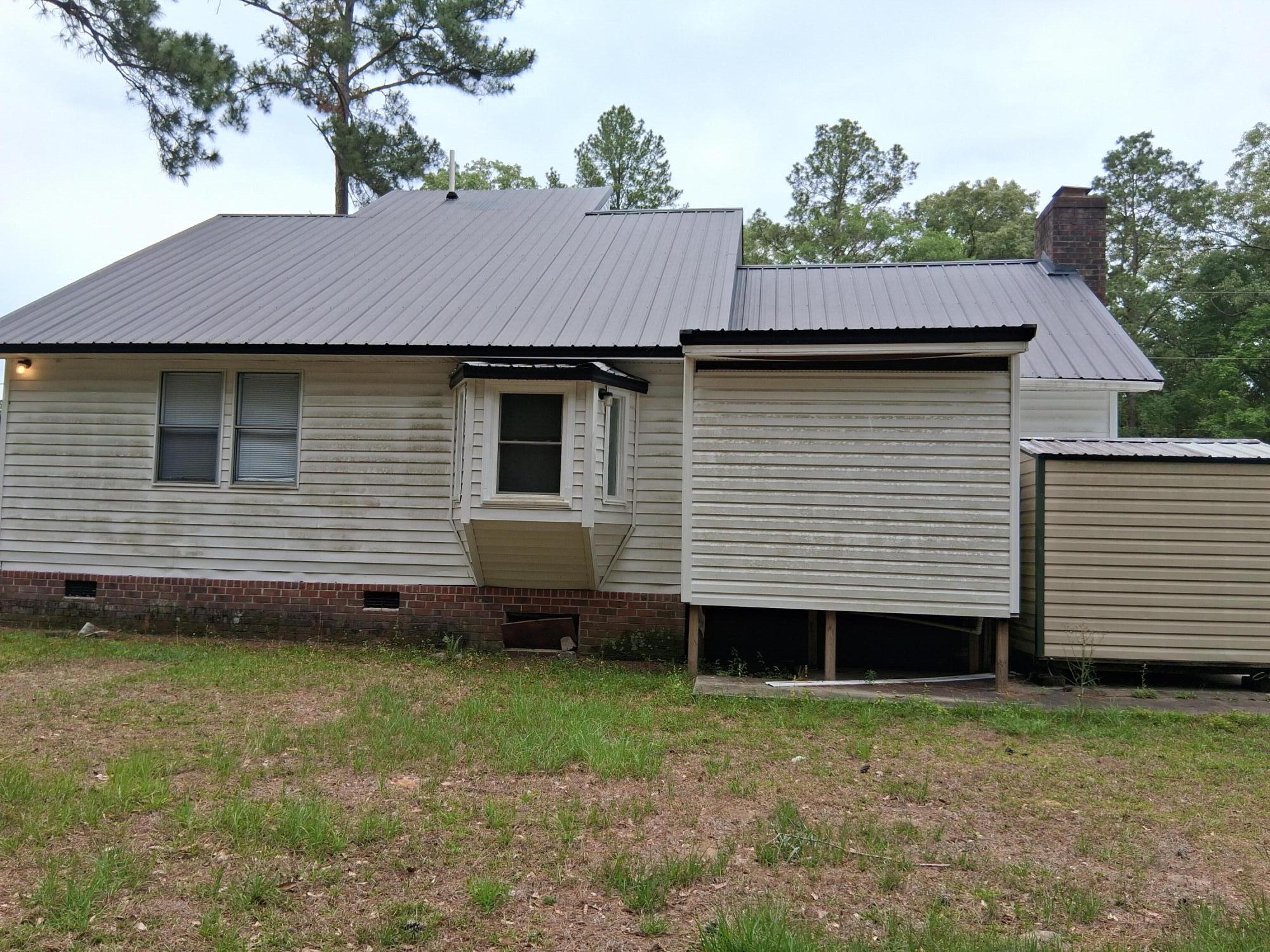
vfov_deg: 53.1
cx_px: 635
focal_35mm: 26
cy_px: 476
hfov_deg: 67.3
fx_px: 954
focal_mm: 3.98
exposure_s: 1/363
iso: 25
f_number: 1.8
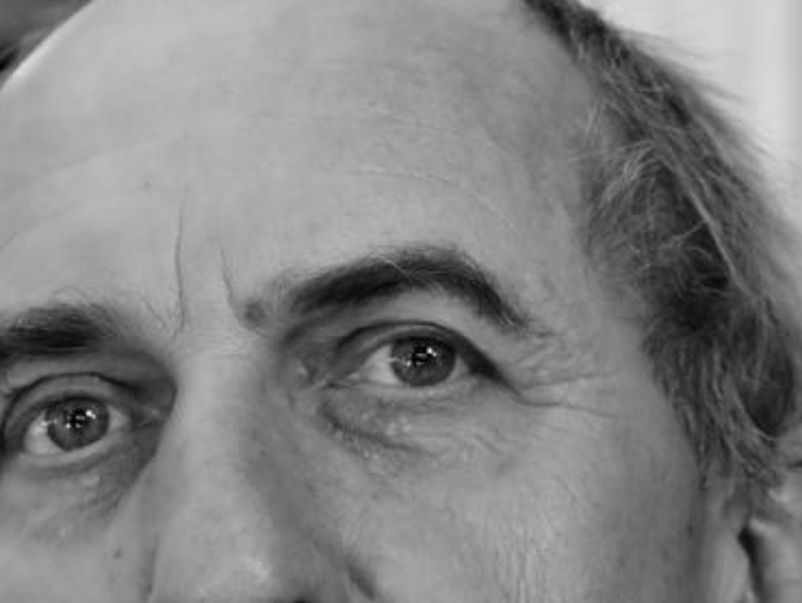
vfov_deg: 2.8
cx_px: 141
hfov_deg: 3.7
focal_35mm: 529
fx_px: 12264
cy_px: 463
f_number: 2.8
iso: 500
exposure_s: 1/100
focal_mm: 95
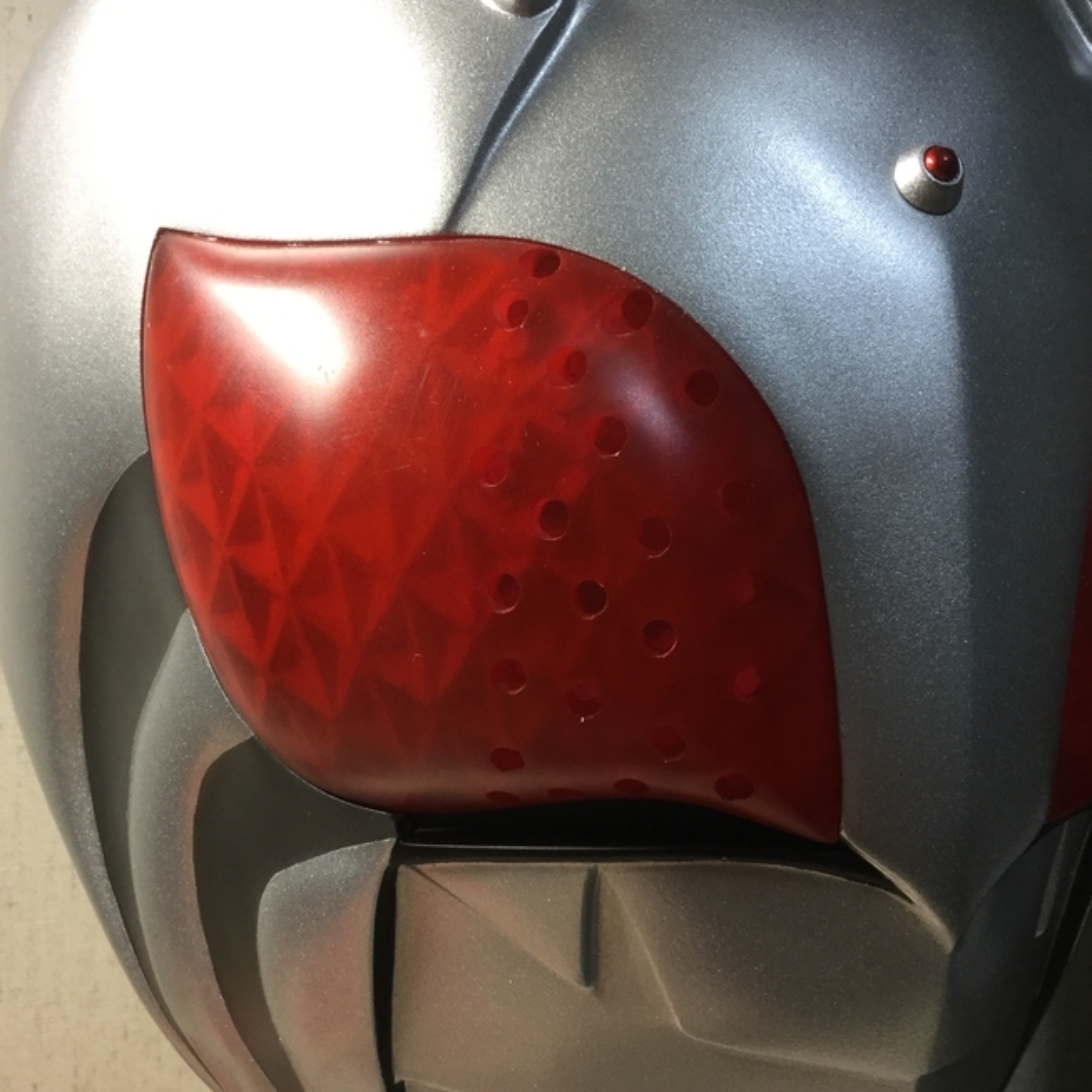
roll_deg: -3.5
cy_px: 687
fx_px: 1535
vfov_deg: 38.9
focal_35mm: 43
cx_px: 550
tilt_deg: -9.2
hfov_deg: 39.2
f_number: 2.4
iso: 50
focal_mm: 3.3
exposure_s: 1/30
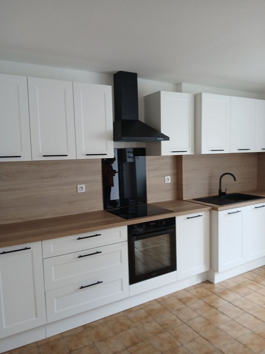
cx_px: 132
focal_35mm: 26
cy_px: 177
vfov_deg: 67.3
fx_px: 265
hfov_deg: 53.1
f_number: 1.8
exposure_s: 1/50
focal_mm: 3.98
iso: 64
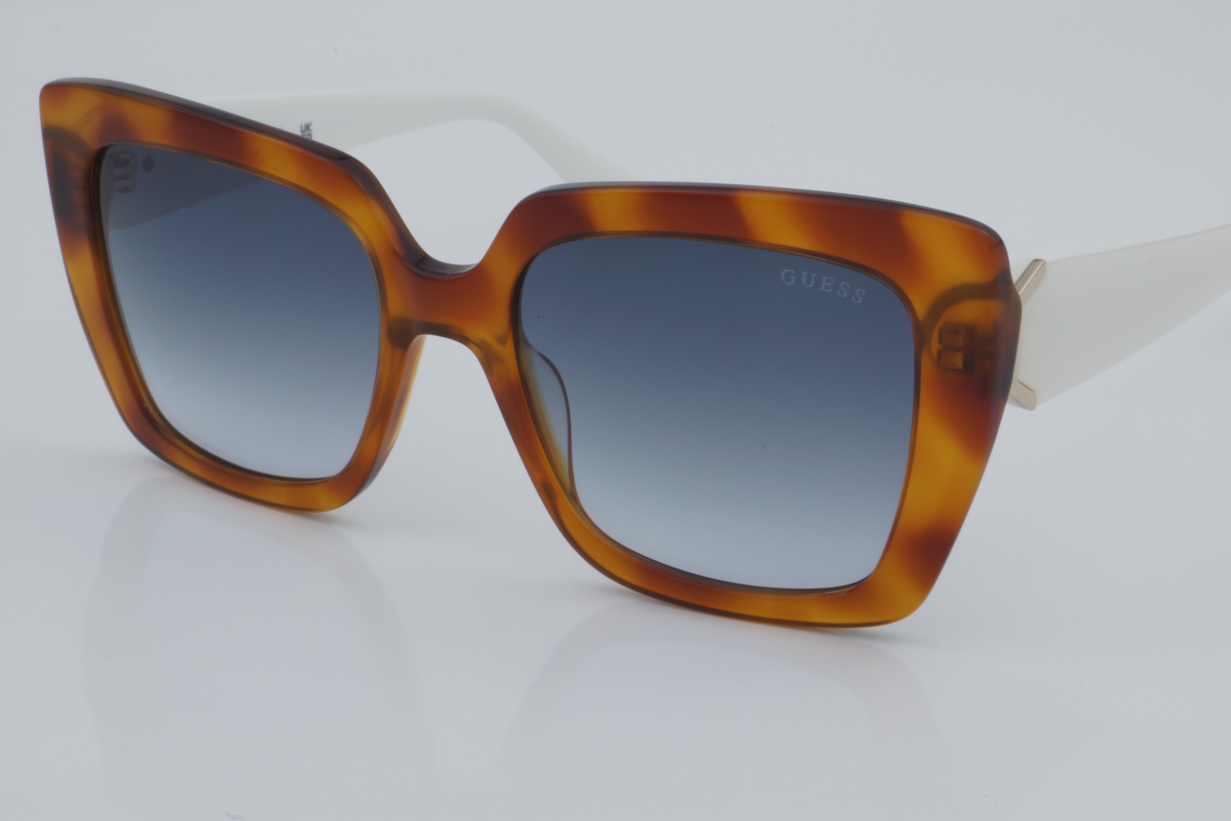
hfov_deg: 25.1
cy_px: 390
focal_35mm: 81
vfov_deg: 16.9
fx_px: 2770
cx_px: 657
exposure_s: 1/4
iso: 100
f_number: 32
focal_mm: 50
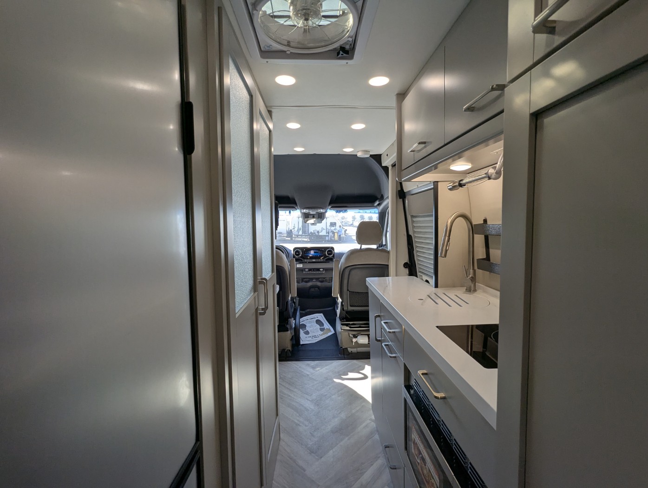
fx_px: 300
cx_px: 324
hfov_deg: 94.4
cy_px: 244
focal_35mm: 16
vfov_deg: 78.2
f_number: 2.2
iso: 67
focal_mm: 2.35
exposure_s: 1/223
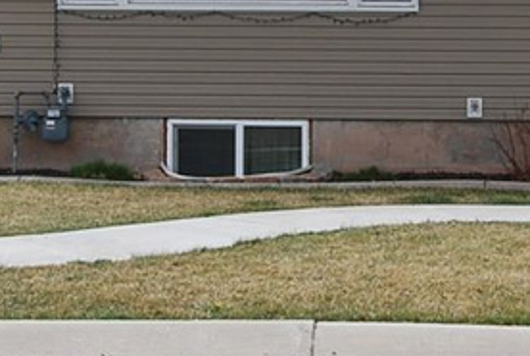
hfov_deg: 15.9
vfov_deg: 10.7
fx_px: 1885
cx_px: 382
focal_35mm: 128
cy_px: 101
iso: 100
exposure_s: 1/250
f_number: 8
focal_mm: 23
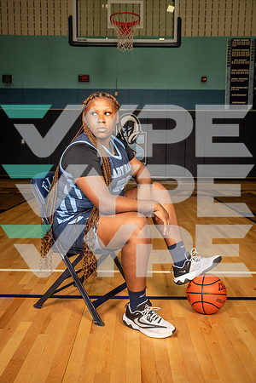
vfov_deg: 53.1
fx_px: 384
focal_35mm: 36
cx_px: 128
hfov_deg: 36.9
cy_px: 192
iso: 640
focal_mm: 36
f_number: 6.3
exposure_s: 1/320
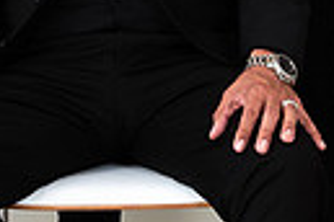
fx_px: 1883
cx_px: 127
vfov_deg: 6.5
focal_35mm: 203
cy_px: -239
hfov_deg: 10.1
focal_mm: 45
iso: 200
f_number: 5.6
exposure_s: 1/160
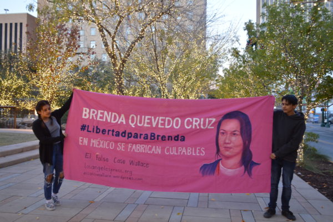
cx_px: 166
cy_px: 111
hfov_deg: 57.3
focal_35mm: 33
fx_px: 305
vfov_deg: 39.9
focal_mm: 22
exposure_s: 1/30
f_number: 4
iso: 400
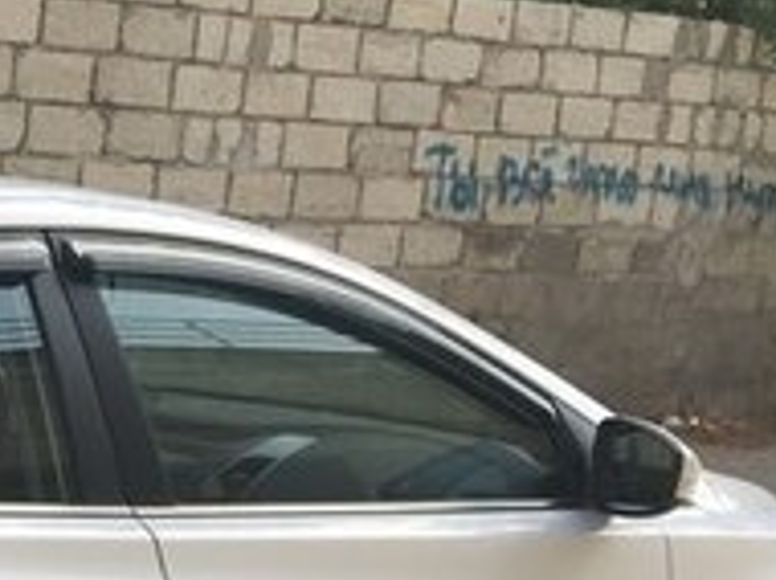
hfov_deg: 17.4
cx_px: -400
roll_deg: -4.0
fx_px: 2261
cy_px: 643
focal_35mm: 101
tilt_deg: -14.1
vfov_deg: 14.3
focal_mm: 4.15
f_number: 2.2
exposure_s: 1/801
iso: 25
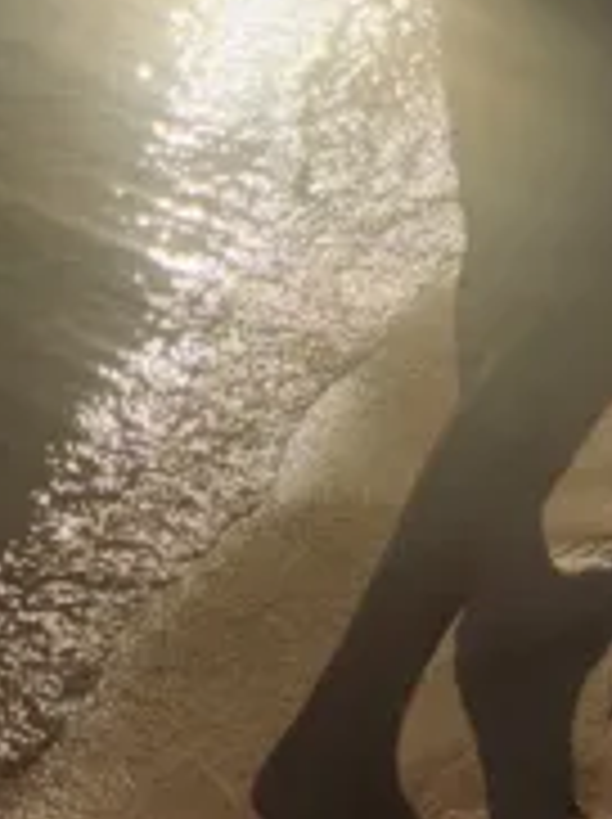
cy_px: -540
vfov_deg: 18.2
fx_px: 2150
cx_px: 468
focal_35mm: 91
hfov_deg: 16.1
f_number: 1.8
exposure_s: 1/14625
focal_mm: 5.4
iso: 20
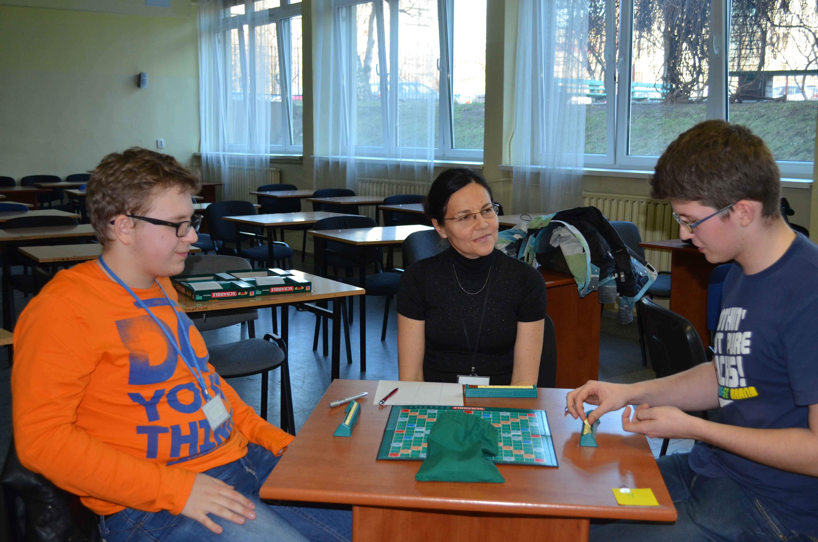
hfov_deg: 46.5
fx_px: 952
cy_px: 271
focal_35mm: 42
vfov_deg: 31.8
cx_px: 409
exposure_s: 1/60
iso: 720
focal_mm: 28
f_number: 4.5
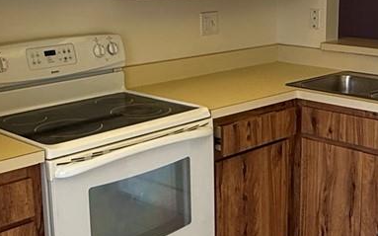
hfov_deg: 32.9
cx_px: 215
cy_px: 82
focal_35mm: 62
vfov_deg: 20.9
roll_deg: +0.5
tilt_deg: -10.6
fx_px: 638
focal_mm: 2.22
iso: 125
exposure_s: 1/120
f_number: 2.2
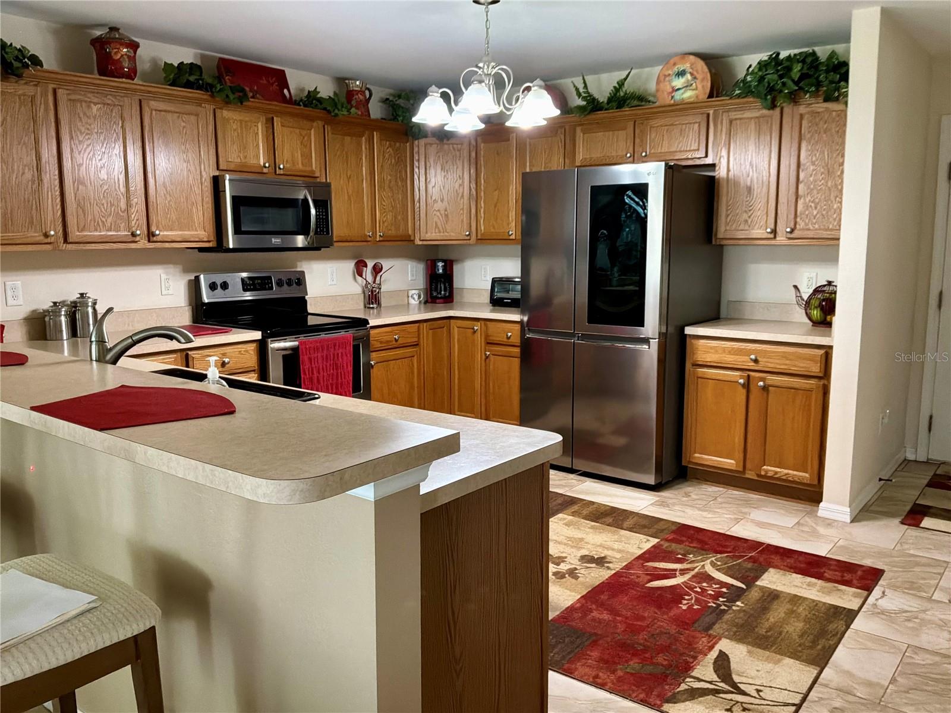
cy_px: 356
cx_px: 476
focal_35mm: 28
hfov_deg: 63.4
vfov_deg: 49.7
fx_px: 769
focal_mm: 3
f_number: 1.8
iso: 200
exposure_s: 1/50
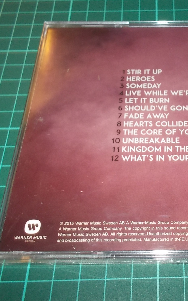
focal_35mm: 42
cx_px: 172
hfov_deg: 29.2
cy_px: 153
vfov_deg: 47.2
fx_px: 344
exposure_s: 1/30
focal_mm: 4.1
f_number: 3.3
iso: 200
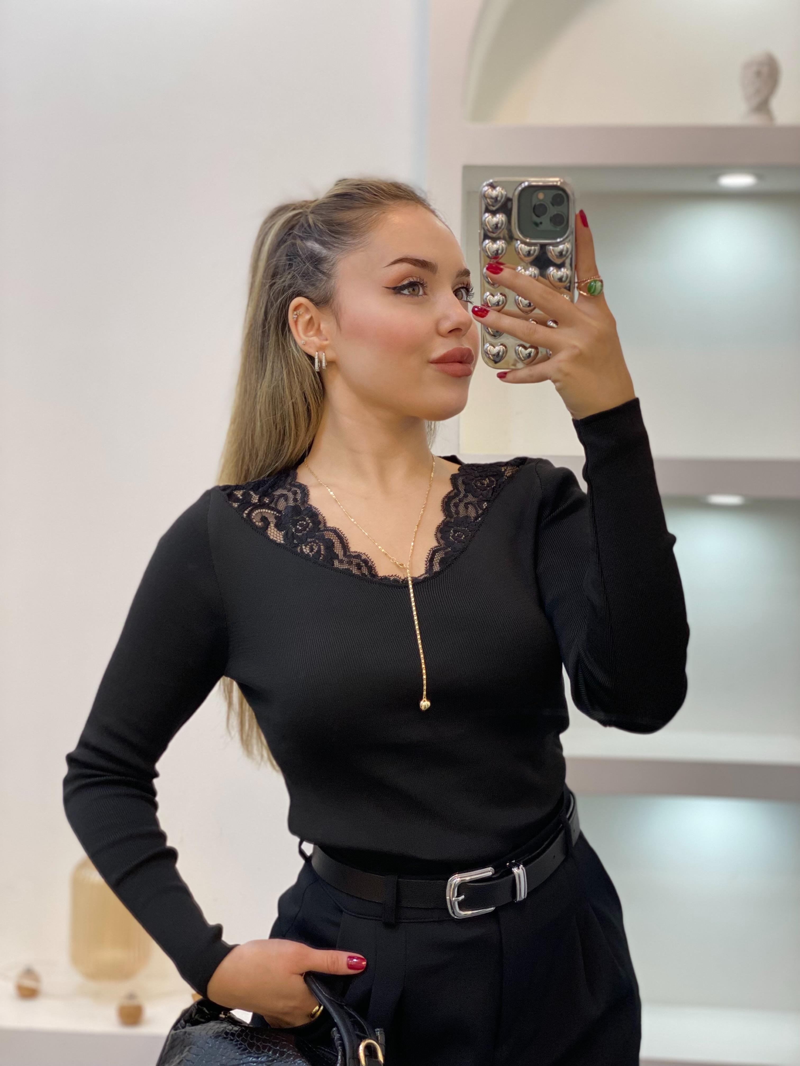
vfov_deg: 36.8
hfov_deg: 28.0
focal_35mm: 52
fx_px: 1602
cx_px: 400
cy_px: 533
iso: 100
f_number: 2
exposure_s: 1/100
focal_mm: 6
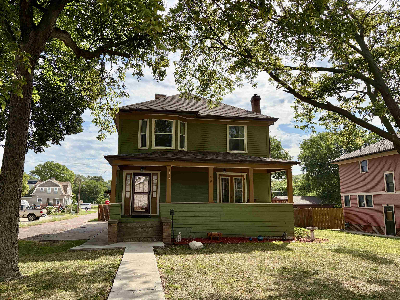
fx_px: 300
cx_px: 200
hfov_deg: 67.3
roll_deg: +0.0
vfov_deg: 53.1
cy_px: 150
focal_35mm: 26
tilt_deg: +9.3
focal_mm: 5.96
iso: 50
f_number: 1.6
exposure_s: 1/4608
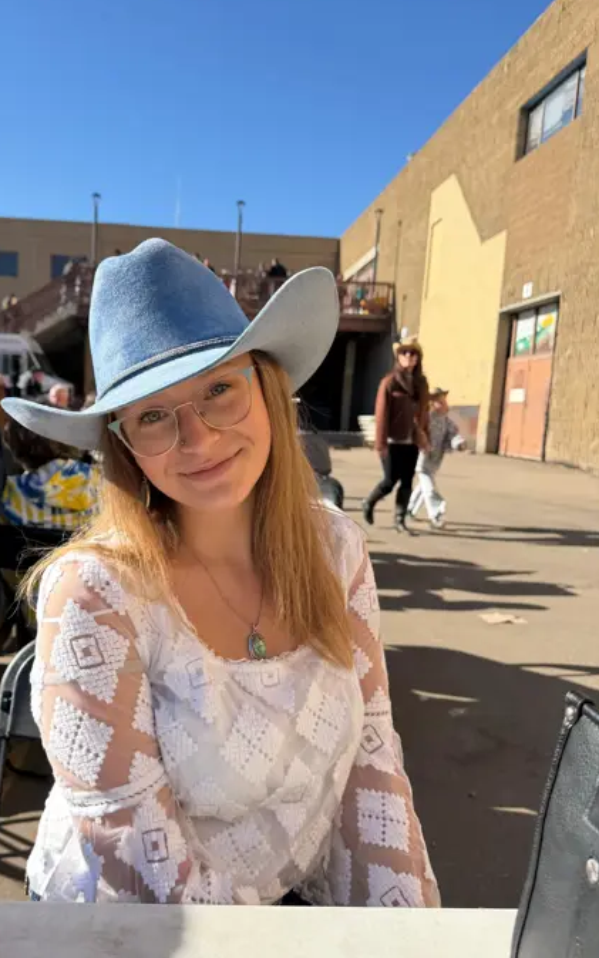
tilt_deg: -7.0
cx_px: 206
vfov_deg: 66.4
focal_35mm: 28
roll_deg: -3.0
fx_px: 731
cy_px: 506
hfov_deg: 44.0
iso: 80
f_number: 1.78
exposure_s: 1/3145
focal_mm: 6.76
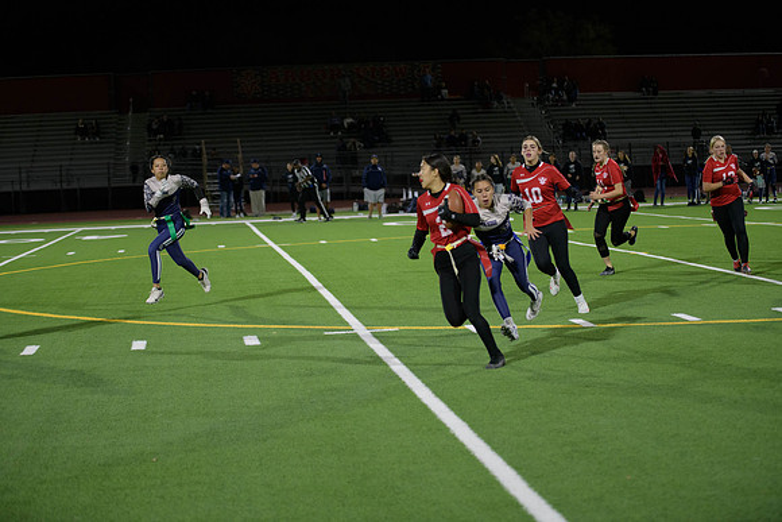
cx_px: 391
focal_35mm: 80
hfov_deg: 25.4
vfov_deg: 17.1
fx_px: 1738
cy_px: 261
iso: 2200
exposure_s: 1/640
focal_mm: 80
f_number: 2.8
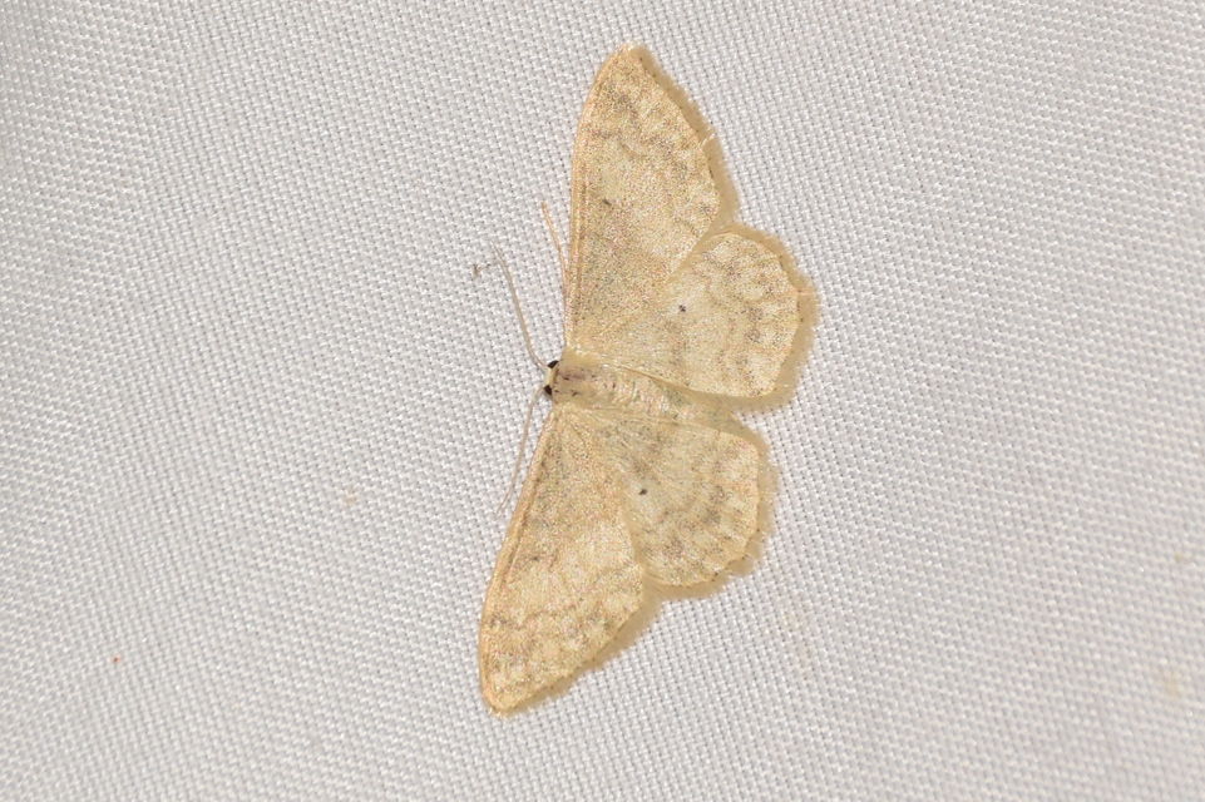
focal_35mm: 210
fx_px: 7026
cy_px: 401
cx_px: 602
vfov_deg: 6.5
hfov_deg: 9.8
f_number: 13
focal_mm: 140
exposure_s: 1/160
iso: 100
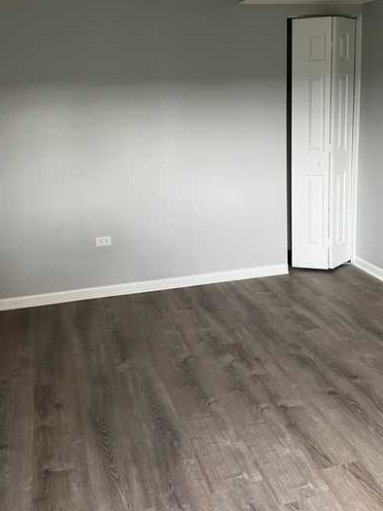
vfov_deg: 48.6
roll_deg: +2.8
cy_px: 200
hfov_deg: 37.7
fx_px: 560
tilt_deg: -10.3
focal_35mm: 38
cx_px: 213
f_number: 1.5
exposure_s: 1/62
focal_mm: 5.7
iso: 125
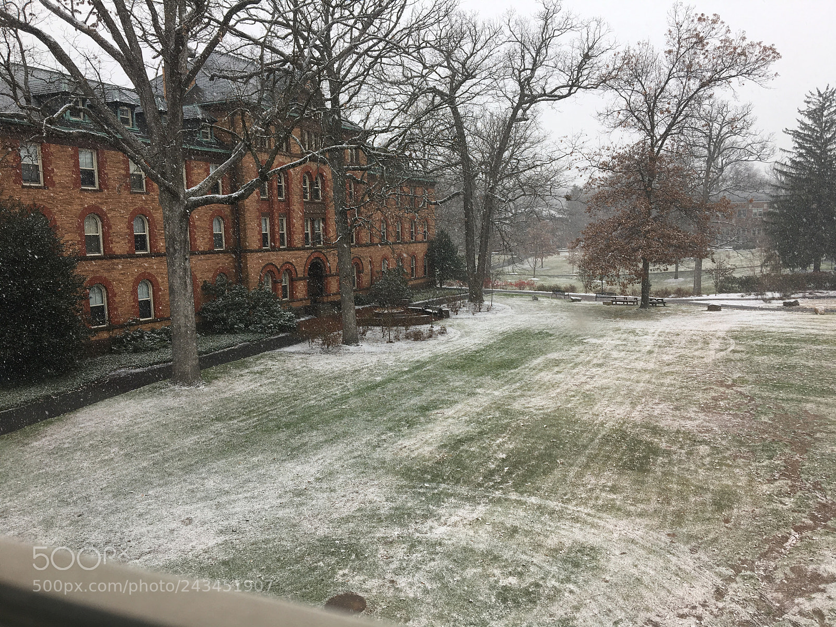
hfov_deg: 61.7
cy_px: 314
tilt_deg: -7.4
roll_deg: -0.1
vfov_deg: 48.2
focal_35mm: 29
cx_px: 418
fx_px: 700
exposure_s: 1/172
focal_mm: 4.15
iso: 25
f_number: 2.2
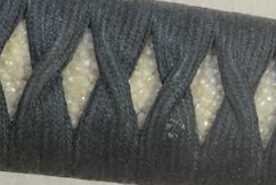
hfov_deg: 7.3
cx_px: 366
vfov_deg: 5.0
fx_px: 2126
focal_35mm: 277
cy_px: 89
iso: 400
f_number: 11
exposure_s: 1/1.6
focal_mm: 32
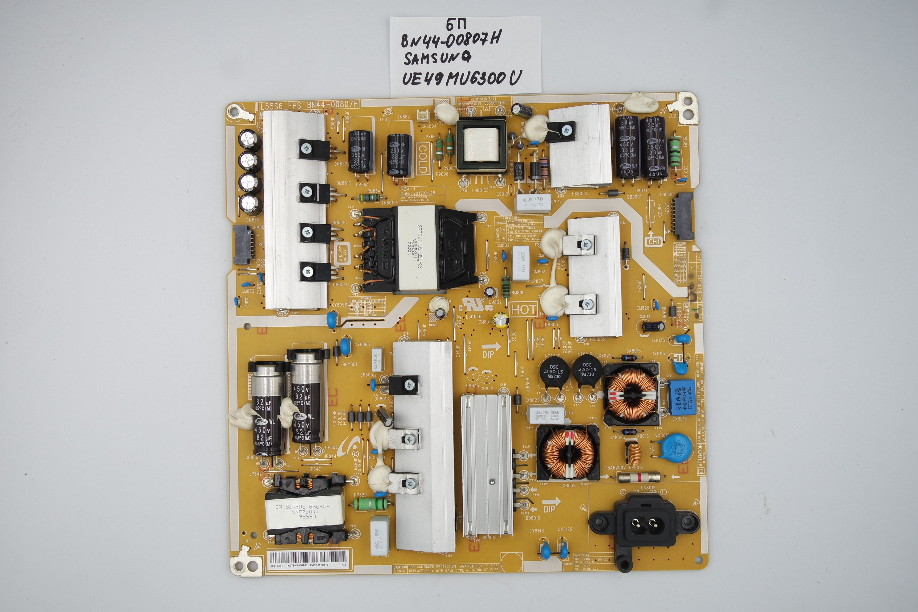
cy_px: 306
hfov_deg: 48.5
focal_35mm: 40
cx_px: 459
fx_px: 1020
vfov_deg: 33.4
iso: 160
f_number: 5.6
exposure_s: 1/100
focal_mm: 15
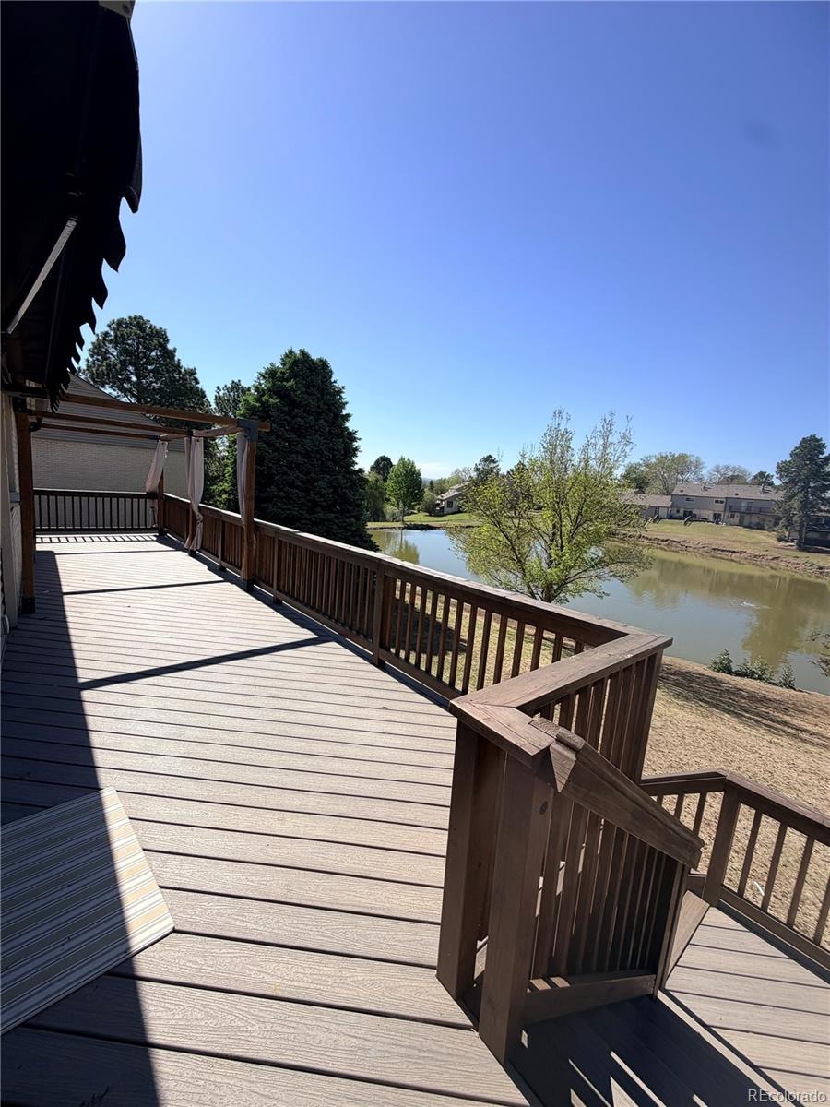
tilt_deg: -8.0
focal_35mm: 14
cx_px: 415
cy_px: 554
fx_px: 448
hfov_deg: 85.7
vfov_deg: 102.1
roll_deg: -3.8
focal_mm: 2.22
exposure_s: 1/942
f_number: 2.2
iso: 20
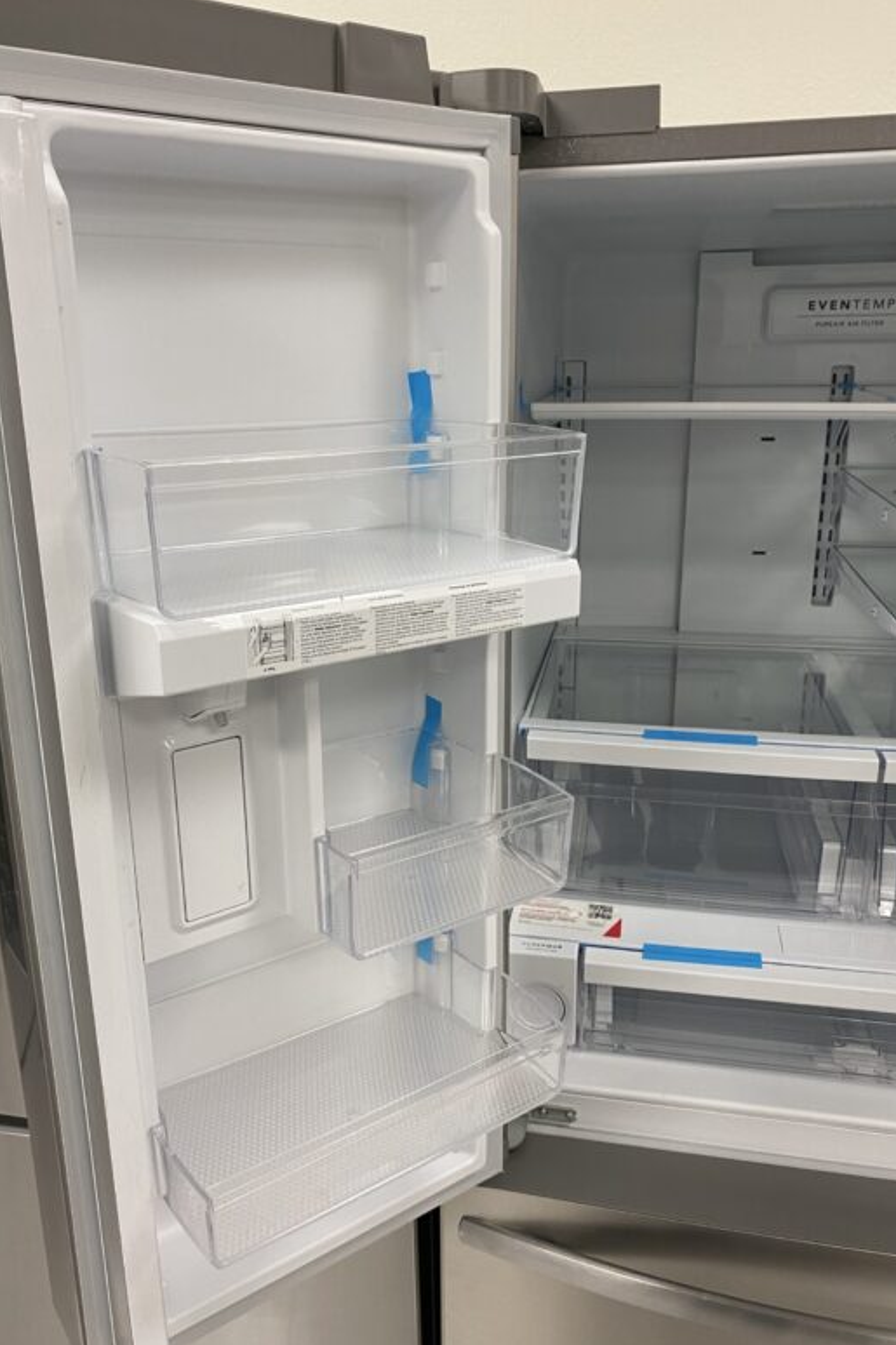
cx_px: 407
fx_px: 1046
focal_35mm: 28
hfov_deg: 46.3
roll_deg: +1.7
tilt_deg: -16.9
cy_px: 668
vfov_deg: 65.5
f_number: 1.8
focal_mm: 4.25
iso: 100
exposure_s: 1/65
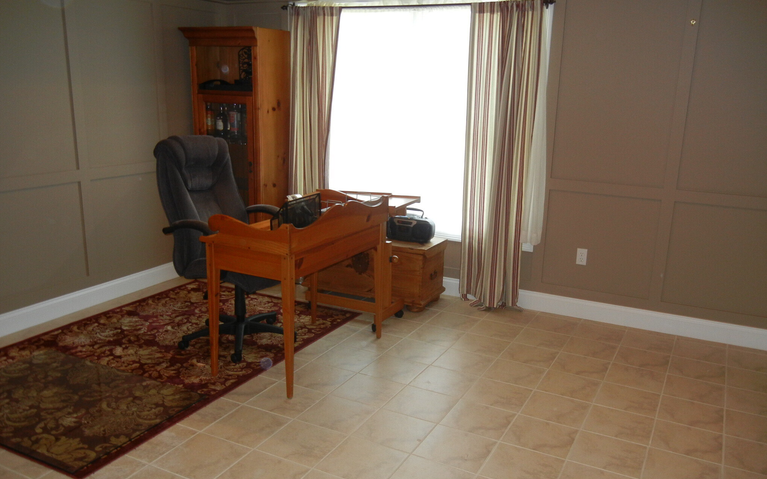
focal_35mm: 32
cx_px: 383
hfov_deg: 59.7
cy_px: 254
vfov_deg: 39.4
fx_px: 669
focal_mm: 5.4
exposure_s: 1/30
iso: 187
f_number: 3.5
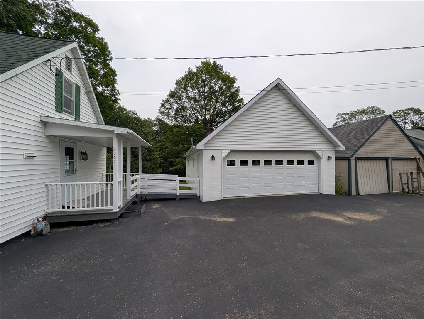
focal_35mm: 12
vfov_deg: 94.6
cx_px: 212
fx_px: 147
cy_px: 160
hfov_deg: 110.5
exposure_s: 1/1300
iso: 48
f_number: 1.7
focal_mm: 2.02
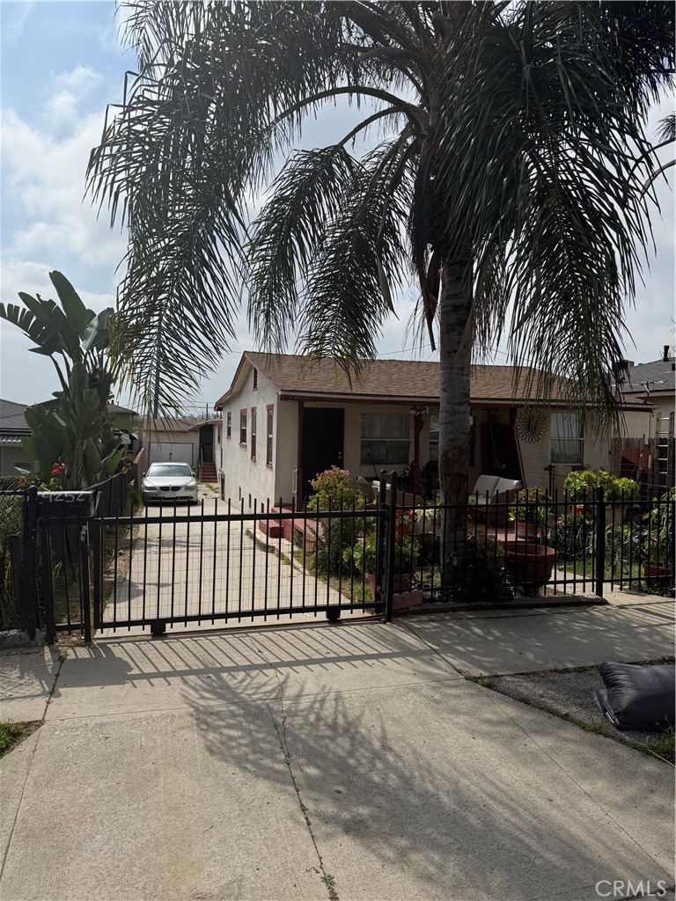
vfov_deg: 71.6
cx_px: 338
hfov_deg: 56.8
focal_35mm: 24
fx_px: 625
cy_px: 450
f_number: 1.78
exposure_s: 1/11905
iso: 125
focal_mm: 6.76
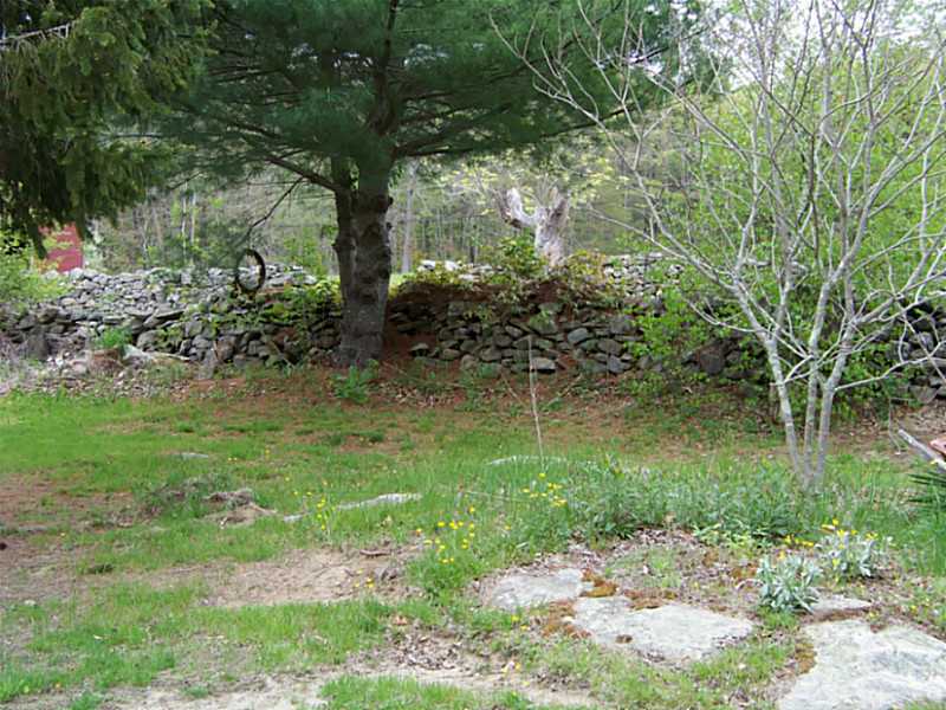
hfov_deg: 38.9
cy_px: 355
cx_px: 473
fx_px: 1339
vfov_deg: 29.7
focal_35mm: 49
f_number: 2.8
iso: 66
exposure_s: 1/100
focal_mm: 7.6
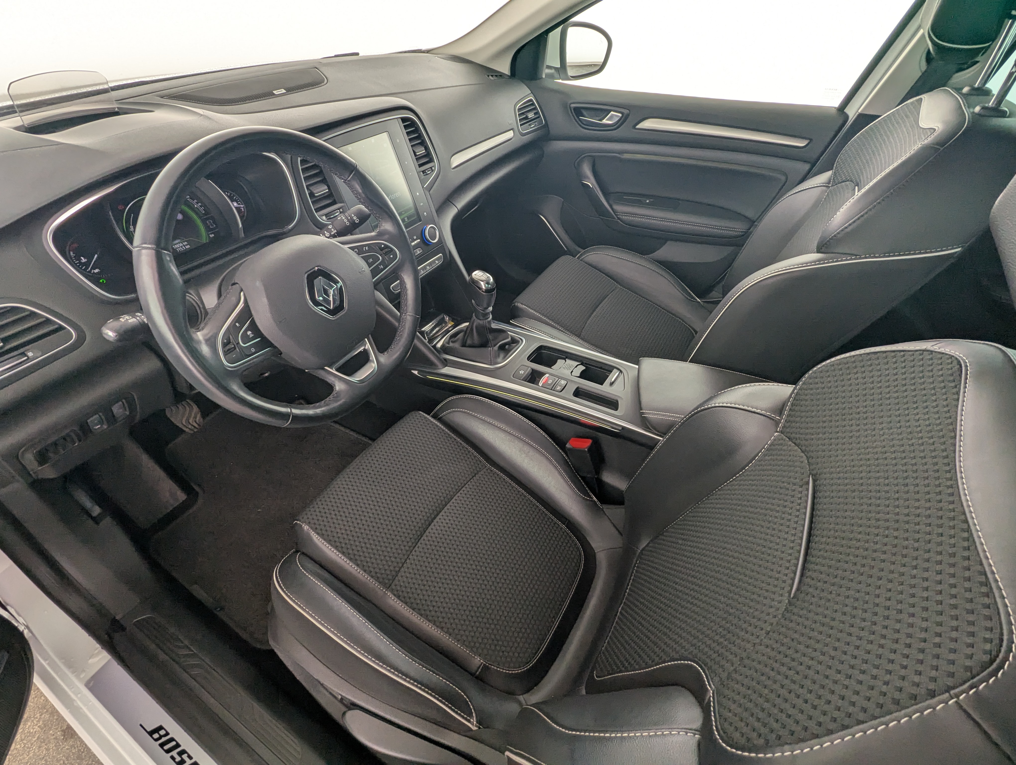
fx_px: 470
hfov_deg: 94.4
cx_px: 508
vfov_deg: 78.2
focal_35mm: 16
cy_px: 382
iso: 95
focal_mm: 2.35
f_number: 2.2
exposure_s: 1/60.3
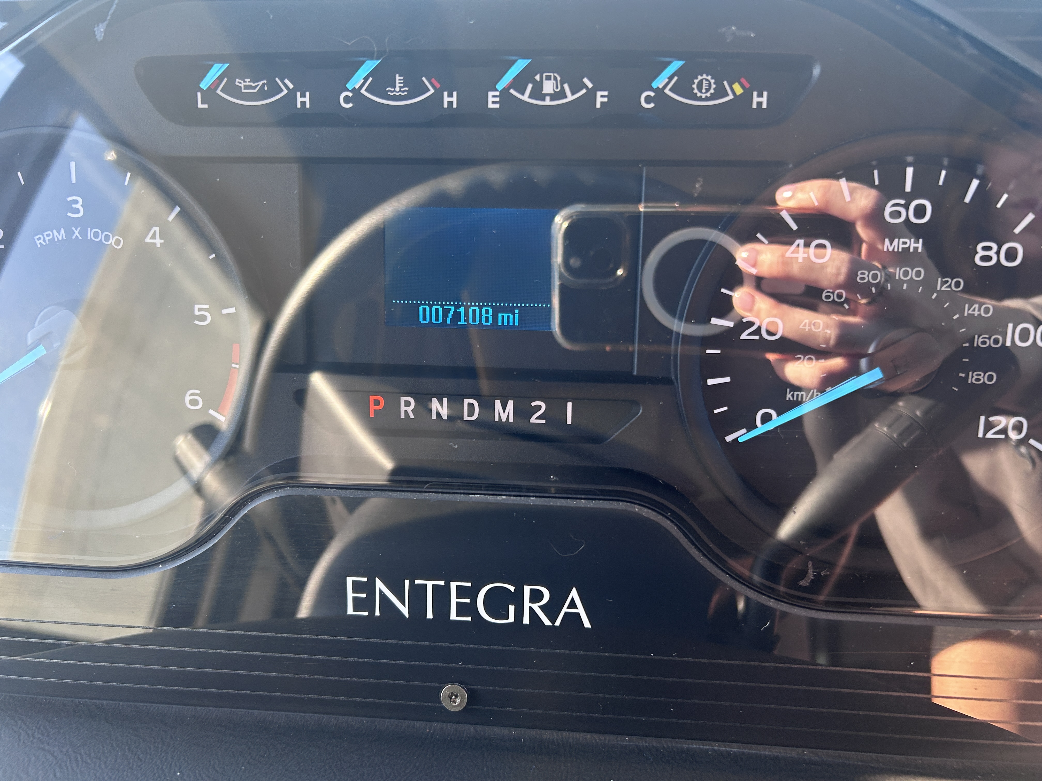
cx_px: 521
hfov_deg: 67.3
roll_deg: +2.1
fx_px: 783
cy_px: 390
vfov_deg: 53.1
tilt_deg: -42.5
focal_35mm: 26
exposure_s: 1/82
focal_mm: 5.7
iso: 64
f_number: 1.5
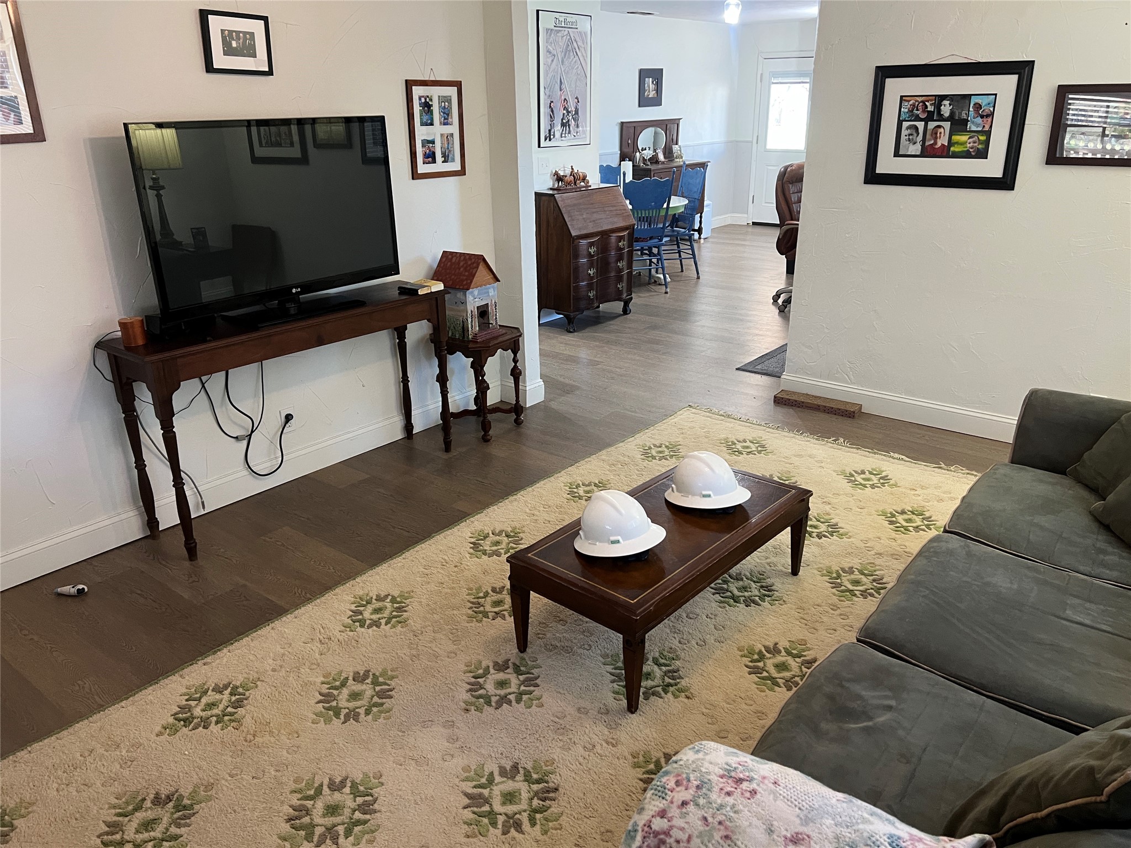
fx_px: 849
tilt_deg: -21.1
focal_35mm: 26
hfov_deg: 67.3
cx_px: 566
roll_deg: -0.1
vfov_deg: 53.1
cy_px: 424
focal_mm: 5.7
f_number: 1.5
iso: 200
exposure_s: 1/60
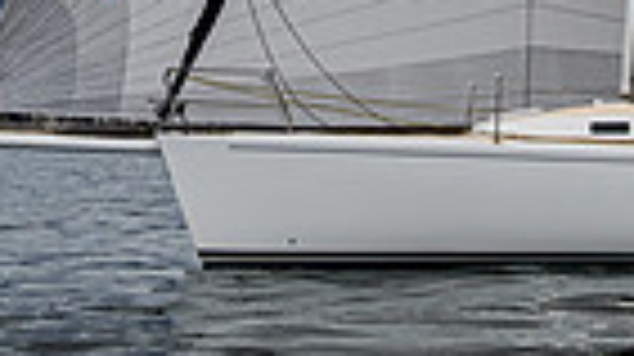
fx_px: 2906
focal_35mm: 173
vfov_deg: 6.8
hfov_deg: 12.3
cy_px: -306
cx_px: 597
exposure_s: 1/3200
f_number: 6.3
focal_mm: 34
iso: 800
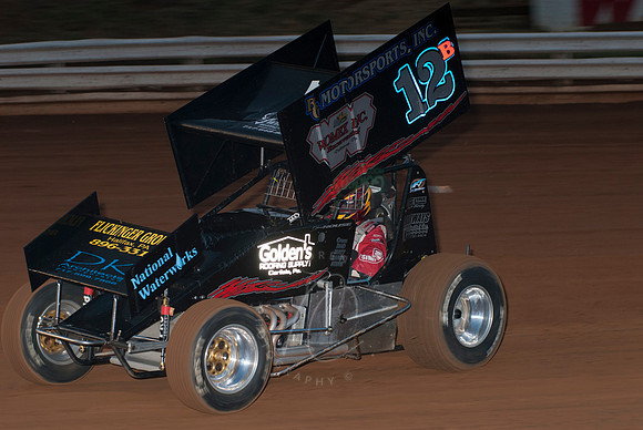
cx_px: 322
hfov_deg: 17.0
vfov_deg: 11.4
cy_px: 215
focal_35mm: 120
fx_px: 2145
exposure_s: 1/400
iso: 200
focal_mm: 80
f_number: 4.5
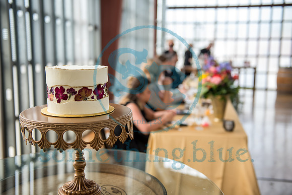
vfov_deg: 33.4
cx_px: 146
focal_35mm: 40
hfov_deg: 48.4
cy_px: 98
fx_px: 325
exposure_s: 1/250
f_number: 2.8
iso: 400
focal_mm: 40
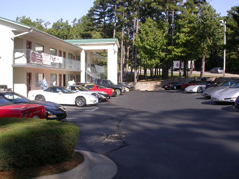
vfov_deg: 37.7
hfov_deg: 49.0
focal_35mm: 38
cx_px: 120
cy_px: 90
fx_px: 262
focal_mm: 7.85
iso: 100
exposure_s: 1/255
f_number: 6
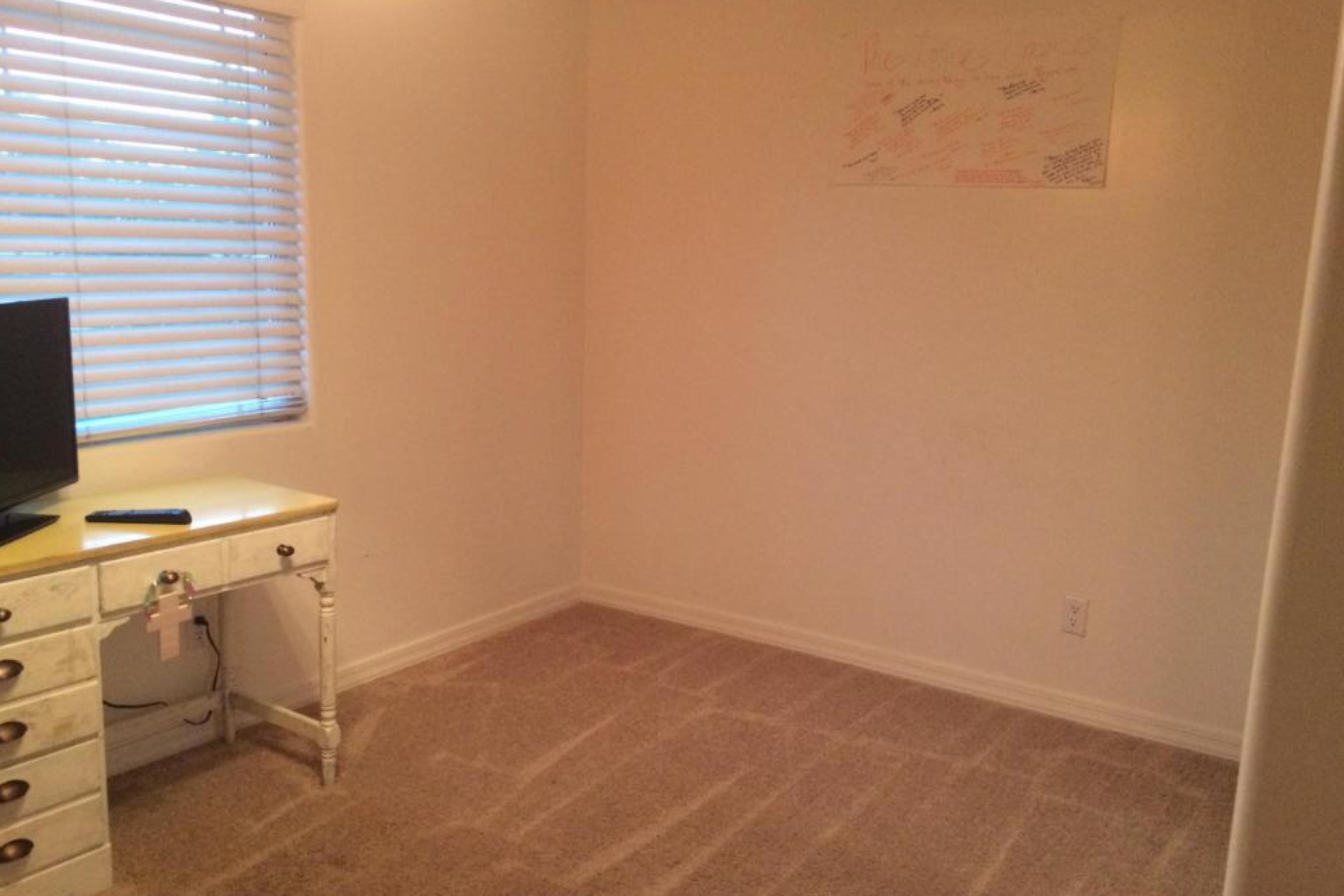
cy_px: 482
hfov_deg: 60.3
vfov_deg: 42.3
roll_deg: +0.2
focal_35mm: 31
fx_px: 1157
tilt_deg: -12.6
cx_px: 677
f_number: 2.2
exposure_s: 1/24
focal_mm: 4.15
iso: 320
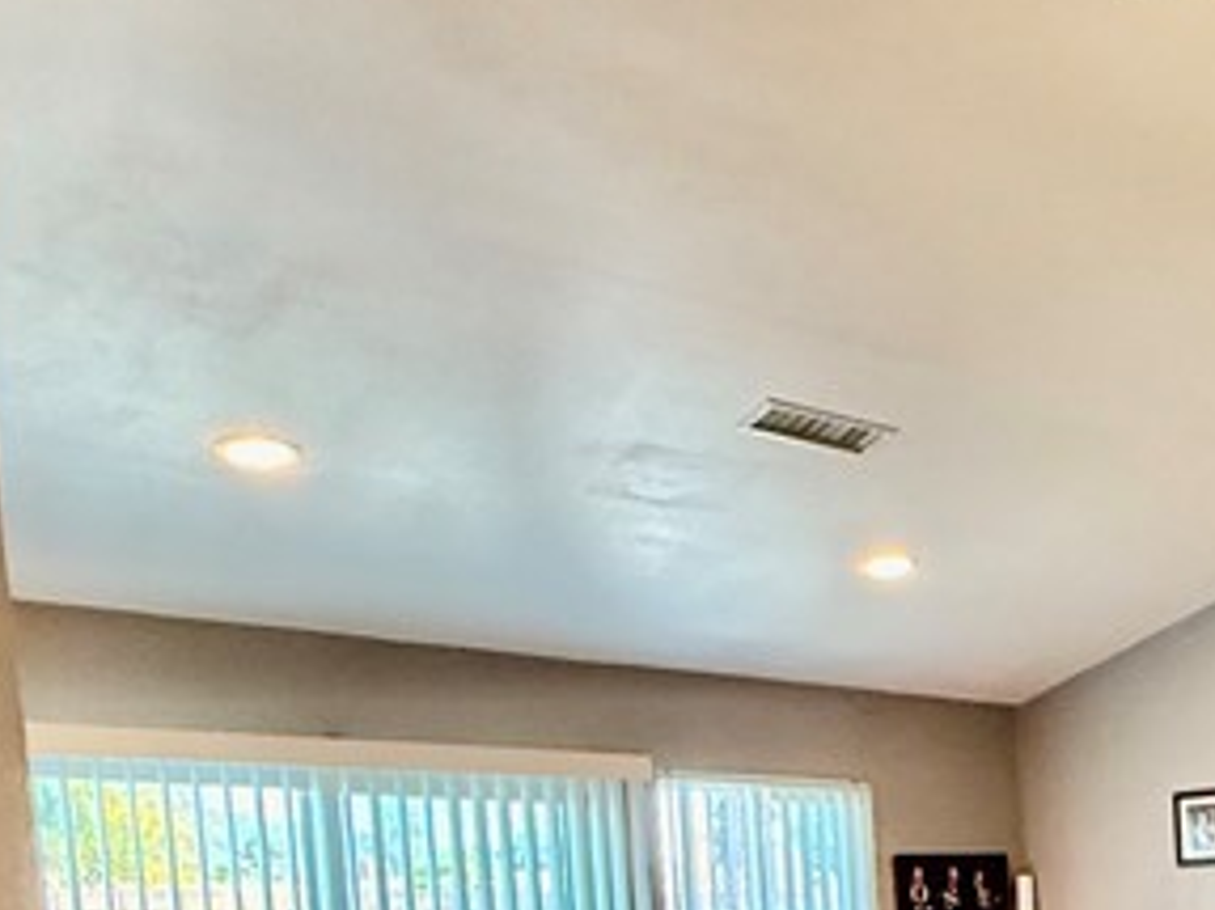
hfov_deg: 30.2
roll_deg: -0.6
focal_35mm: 50
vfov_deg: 25.7
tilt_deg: -6.1
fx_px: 1754
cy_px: 1122
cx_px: 1583
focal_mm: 2.22
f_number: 2.2
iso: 320
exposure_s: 1/60
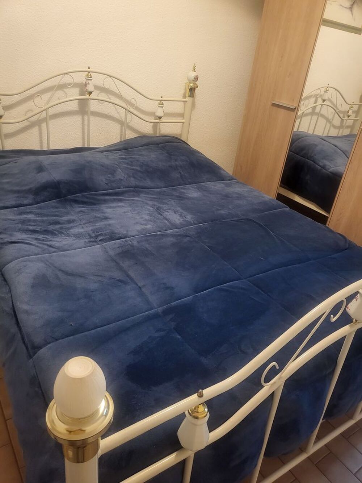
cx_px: 181
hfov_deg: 53.1
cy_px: 242
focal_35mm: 26
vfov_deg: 67.3
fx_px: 362
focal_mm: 4.25
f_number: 1.8
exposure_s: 1/25
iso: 640
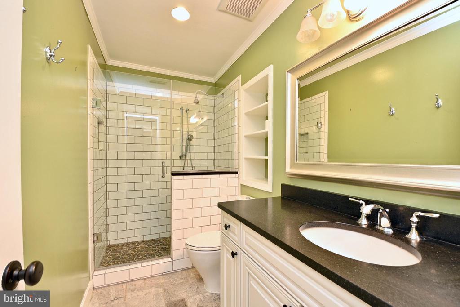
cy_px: 154
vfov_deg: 77.3
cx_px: 230
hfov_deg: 100.4
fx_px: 192
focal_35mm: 15
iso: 320
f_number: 7.1
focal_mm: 10
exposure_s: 1/8
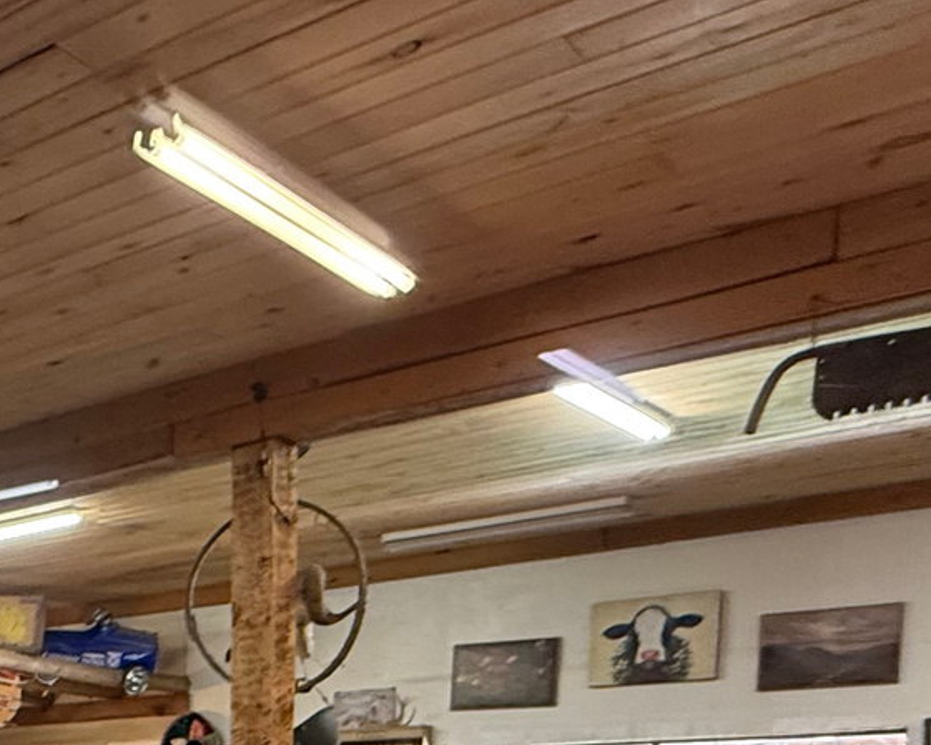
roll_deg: +0.0
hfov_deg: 32.0
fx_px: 1378
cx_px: -145
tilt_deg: -2.0
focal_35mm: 50
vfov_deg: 26.2
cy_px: 943
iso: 320
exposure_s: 1/60
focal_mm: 2.22
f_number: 2.2
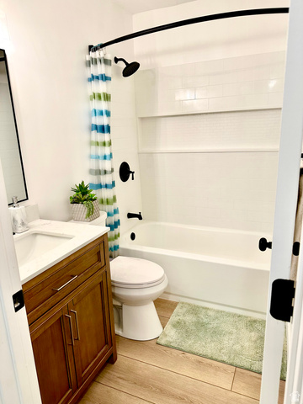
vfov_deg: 71.6
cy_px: 202
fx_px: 280
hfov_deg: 56.8
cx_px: 152
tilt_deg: -14.1
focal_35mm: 24
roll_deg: +1.0
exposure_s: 1/120
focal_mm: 6.86
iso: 125
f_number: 1.78
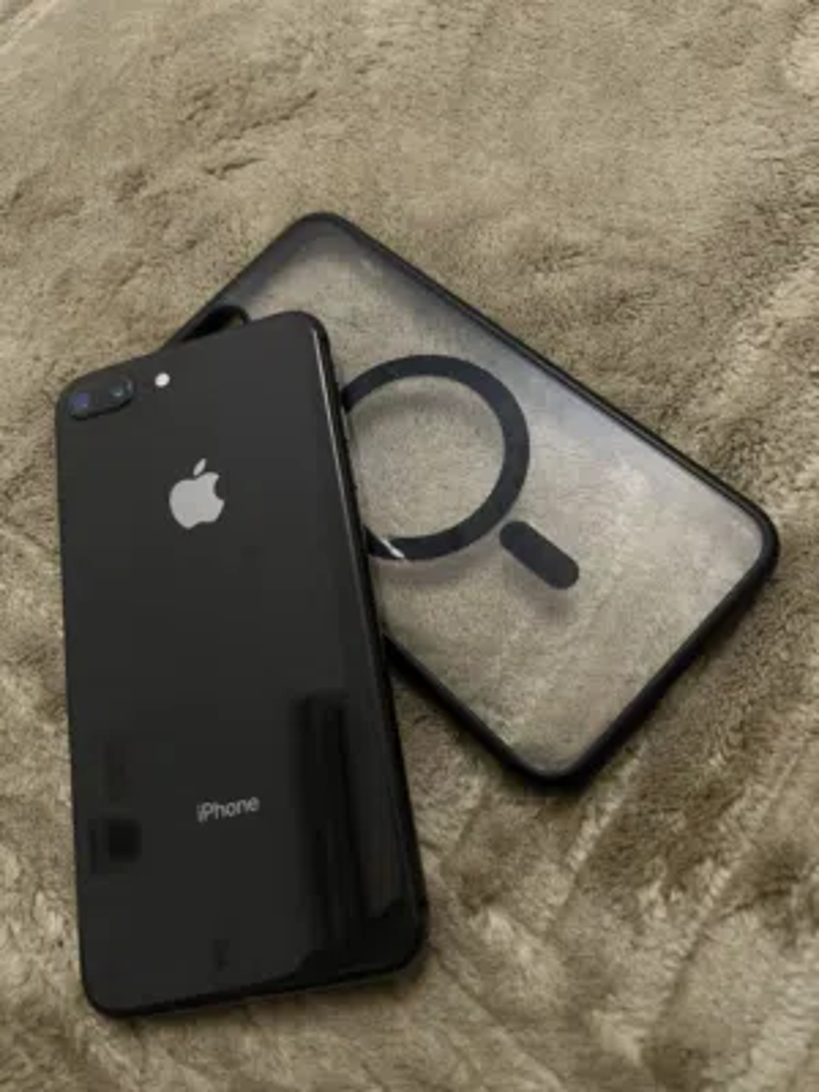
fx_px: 820
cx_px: 410
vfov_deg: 67.3
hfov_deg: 53.1
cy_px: 546
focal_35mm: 26
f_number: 1.5
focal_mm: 5.7
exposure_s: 1/25
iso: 640
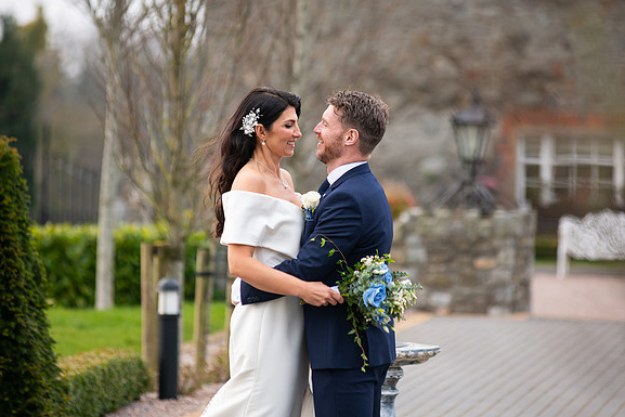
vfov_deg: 6.8
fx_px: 3490
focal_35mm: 201
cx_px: 312
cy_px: 208
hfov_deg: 10.2
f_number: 3.5
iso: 250
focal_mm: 200
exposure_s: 1/200
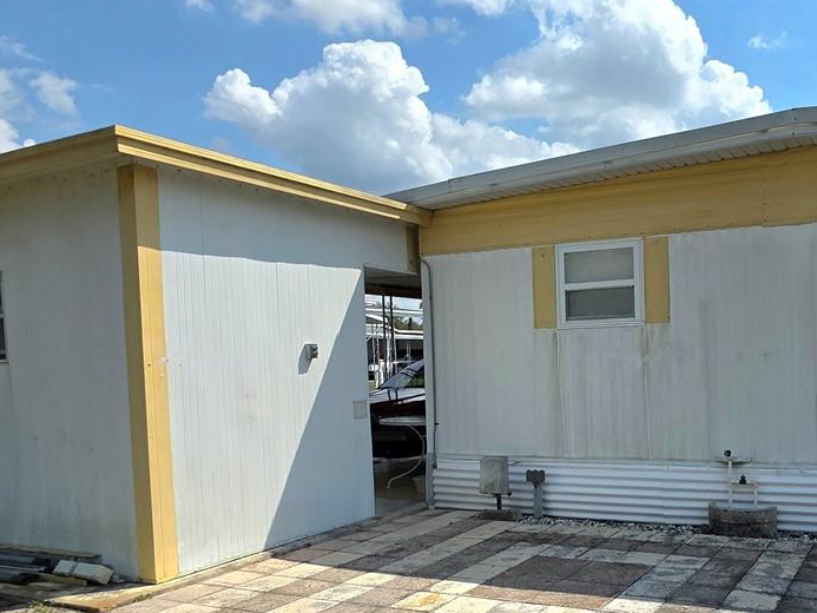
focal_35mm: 30
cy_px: 394
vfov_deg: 46.3
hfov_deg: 56.3
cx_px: 635
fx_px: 708
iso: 40
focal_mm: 2.2
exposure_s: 1/5000
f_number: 1.9
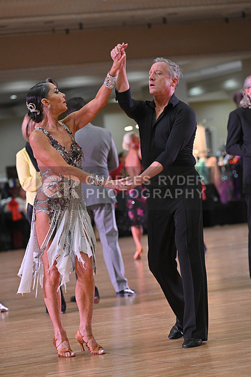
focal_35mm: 155
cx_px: 126
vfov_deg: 13.2
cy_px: 188
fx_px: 1620
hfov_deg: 8.9
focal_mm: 155
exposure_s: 1/320
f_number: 5
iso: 2500
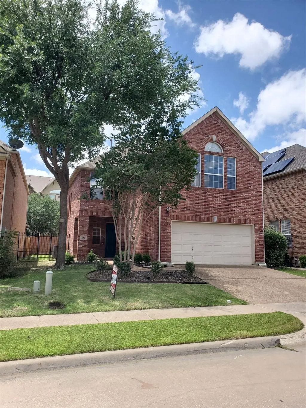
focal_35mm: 26
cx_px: 153
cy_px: 204
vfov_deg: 67.3
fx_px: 306
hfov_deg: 53.1
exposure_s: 1/1199
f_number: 2.4
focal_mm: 4.3
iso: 50
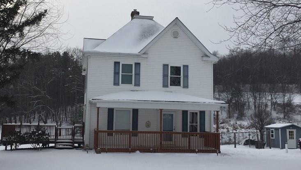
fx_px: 351
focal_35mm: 44
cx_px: 125
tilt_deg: +6.2
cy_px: 85
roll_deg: +0.3
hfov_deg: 46.2
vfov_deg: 27.1
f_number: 2.2
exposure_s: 1/1883
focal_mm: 4.15
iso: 32
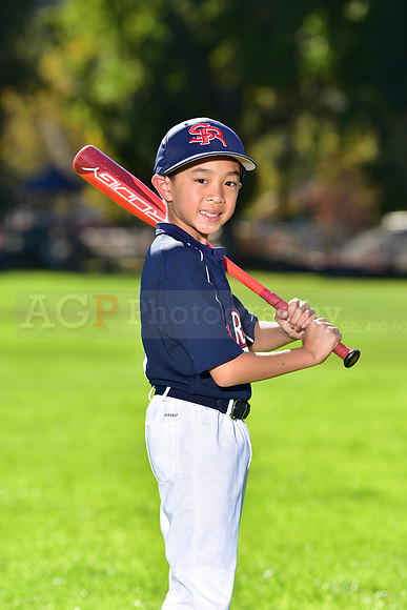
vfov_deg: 10.3
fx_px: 3389
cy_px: 305
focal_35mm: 200
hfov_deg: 6.9
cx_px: 204
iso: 80
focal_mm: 200
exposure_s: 1/250
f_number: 5
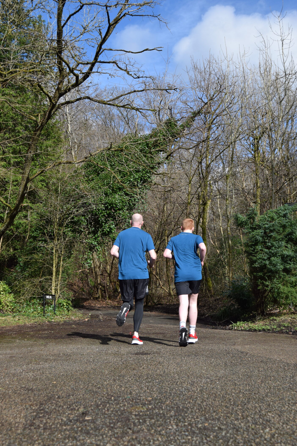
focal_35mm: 45
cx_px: 149
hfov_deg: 30.2
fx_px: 551
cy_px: 221
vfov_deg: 44.0
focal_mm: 29
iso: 400
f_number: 7.1
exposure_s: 1/1600
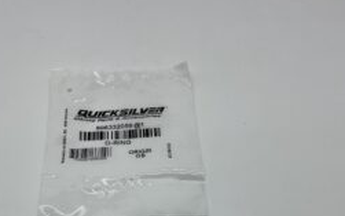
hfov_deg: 40.9
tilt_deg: -58.0
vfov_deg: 25.1
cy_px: 215
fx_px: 461
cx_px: 144
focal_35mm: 49
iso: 16
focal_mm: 3
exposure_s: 1/1626
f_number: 1.8
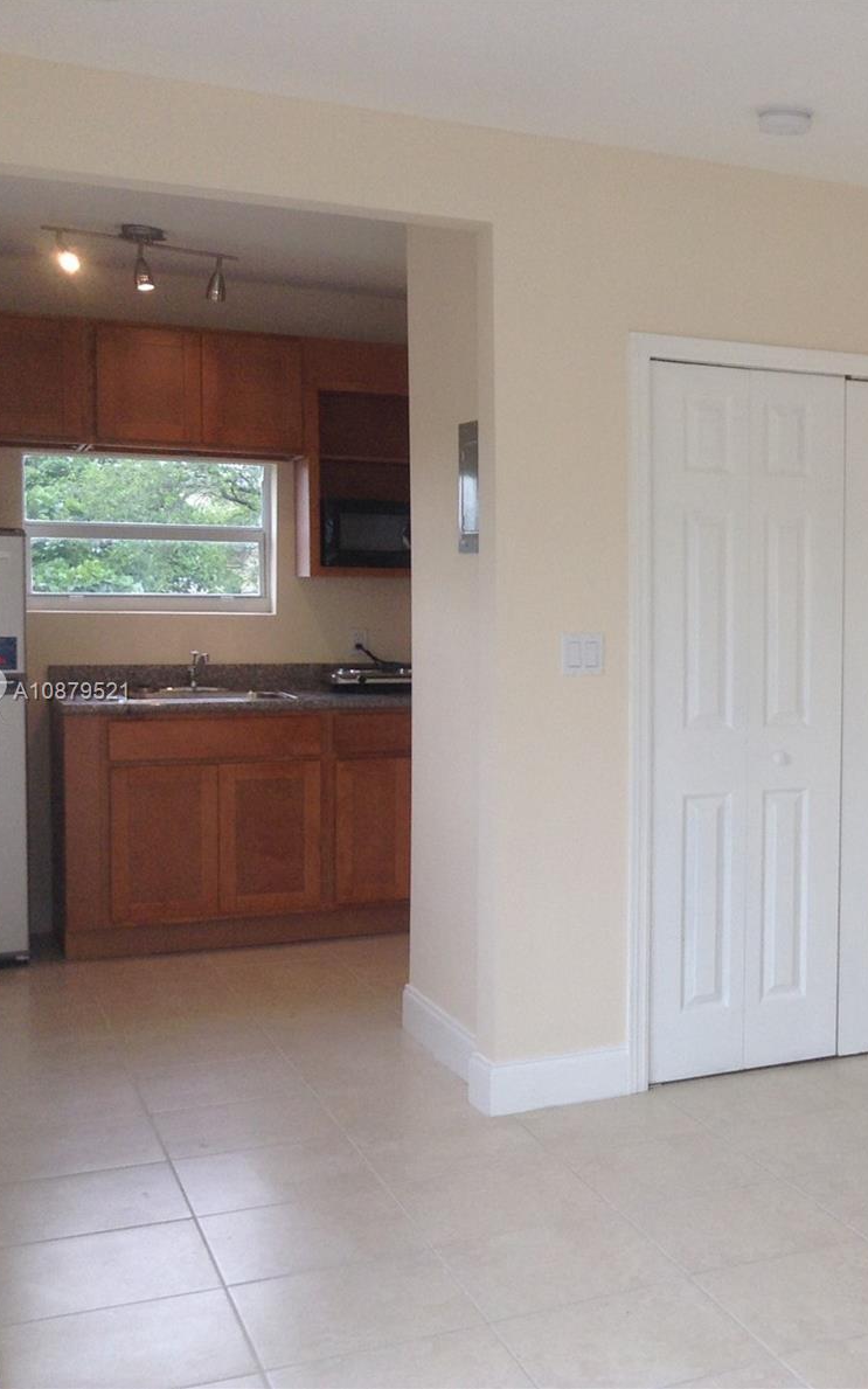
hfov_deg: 25.9
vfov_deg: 42.6
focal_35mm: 47
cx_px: 881
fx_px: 1779
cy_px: 693
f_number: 2.4
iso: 40
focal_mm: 3.3
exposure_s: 1/120
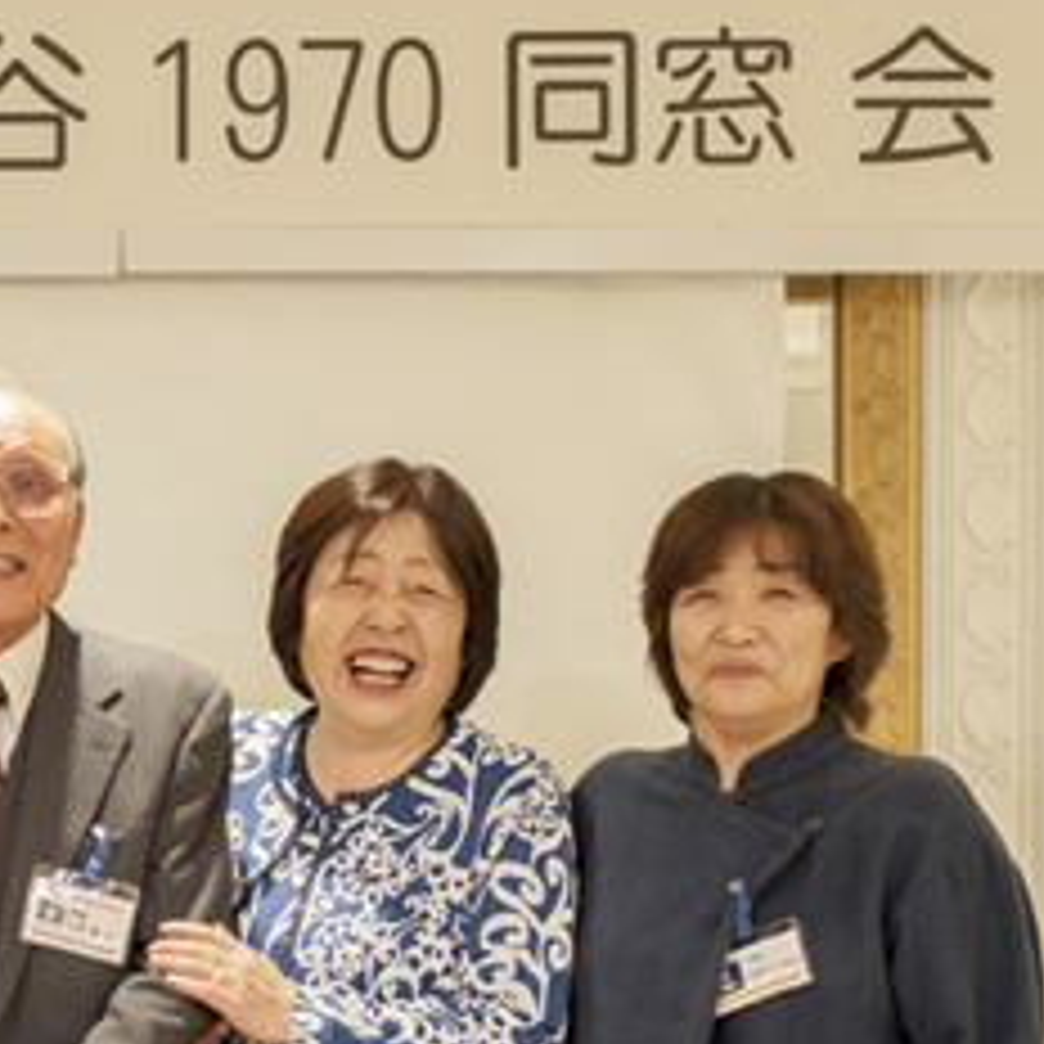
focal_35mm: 82
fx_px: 2798
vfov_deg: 20.8
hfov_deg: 20.7
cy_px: 900
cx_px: 104
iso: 1100
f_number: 5.6
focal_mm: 35
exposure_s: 1/100
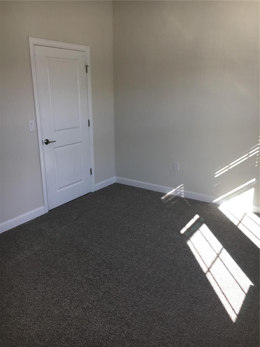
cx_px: 130
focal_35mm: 29
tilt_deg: -16.3
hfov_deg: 48.2
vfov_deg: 61.7
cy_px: 174
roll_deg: -0.6
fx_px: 290
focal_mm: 4.15
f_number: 2.2
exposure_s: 1/120
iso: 32
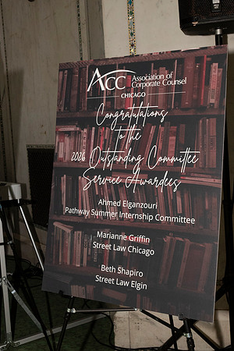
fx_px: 468
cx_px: 117
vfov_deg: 41.1
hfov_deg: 28.1
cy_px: 176
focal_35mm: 48
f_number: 13
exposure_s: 1/160
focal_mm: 32
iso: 2500
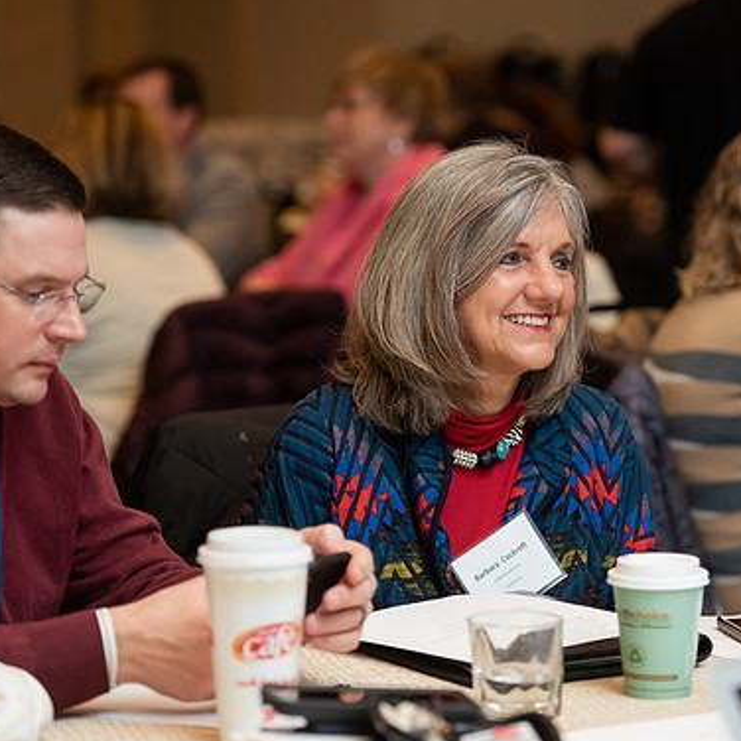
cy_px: 370
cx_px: 436
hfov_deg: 11.5
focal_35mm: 152
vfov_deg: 11.5
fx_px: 3681
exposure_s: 1/160
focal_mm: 116
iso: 1000
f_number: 3.5
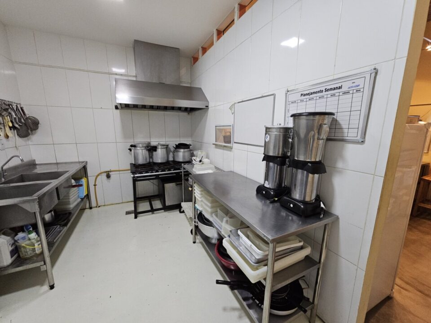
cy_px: 162
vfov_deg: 89.9
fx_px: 162
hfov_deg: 106.2
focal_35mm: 13
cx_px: 216
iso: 400
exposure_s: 1/60
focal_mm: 2.2
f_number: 2.2
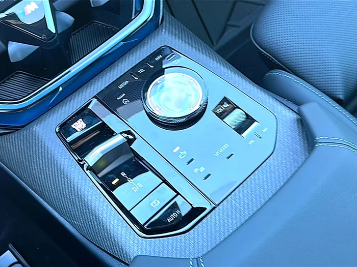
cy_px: 134
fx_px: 423
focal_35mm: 41
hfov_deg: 45.8
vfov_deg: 35.1
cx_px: 178
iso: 80
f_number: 1.78
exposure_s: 1/50
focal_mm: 6.86
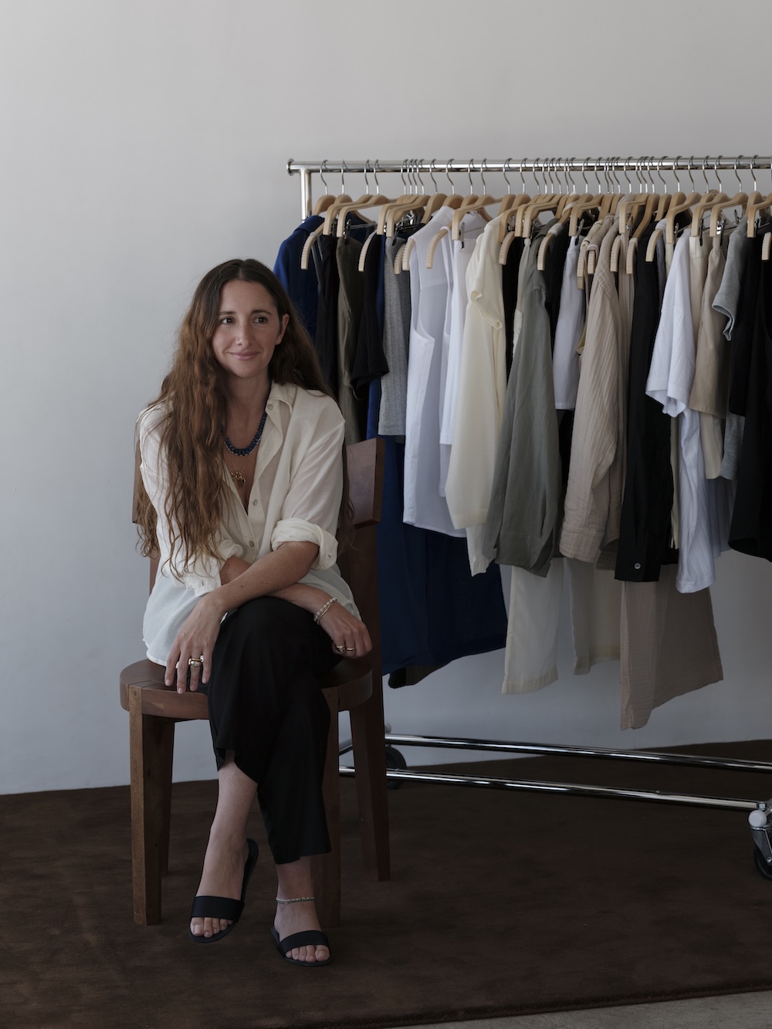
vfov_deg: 22.5
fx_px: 2587
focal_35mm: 87
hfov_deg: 17.0
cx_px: 386
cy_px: 514
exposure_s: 1/200
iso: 1600
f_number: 8
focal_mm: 110
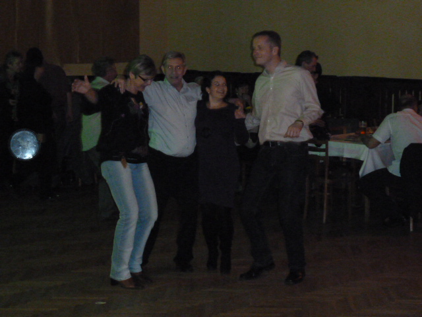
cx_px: 211
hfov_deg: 23.6
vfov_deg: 17.8
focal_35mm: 83
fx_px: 1012
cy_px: 158
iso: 1000
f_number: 4.2
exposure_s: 1/40
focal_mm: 13.7
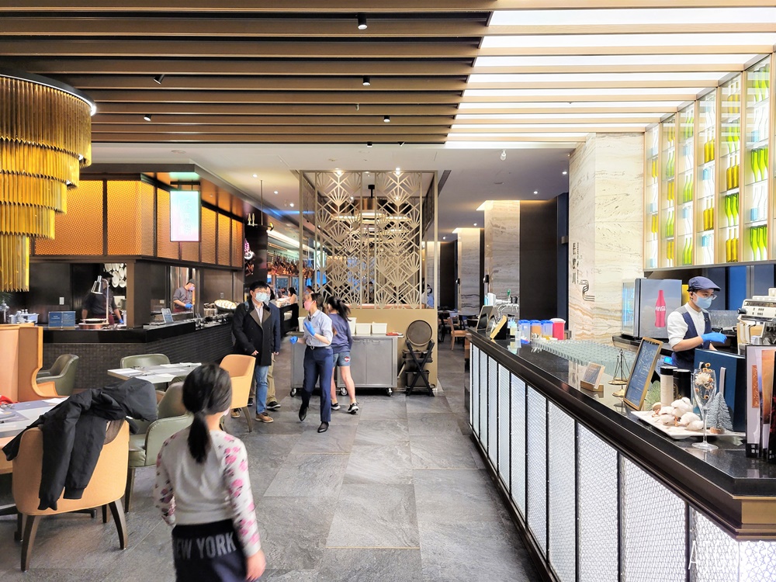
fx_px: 583
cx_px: 388
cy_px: 291
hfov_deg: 67.3
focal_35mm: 26
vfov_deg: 53.1
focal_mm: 5.4
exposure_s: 1/59
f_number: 1.8
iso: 200
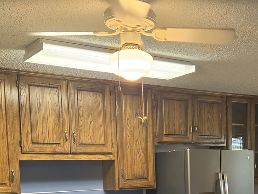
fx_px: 440
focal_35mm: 59
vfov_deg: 23.5
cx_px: 185
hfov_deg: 32.2
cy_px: 207
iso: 100
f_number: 1.8
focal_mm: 5.4
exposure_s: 1/120
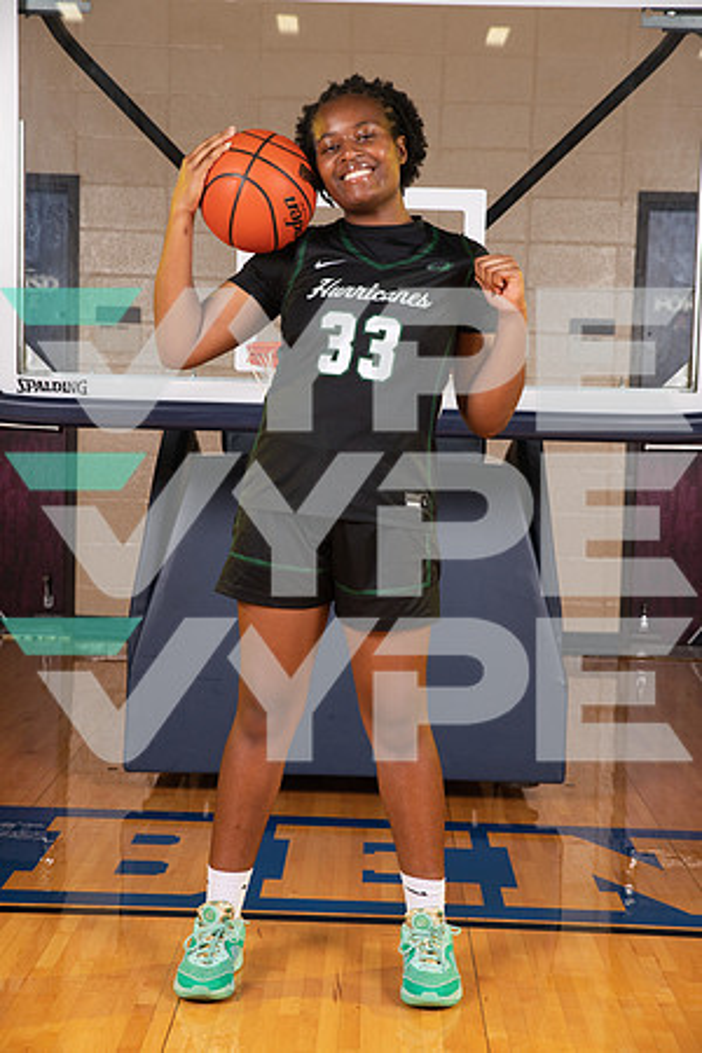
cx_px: 351
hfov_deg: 21.9
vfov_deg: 32.4
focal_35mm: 62
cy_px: 526
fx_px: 1813
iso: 320
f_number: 7.1
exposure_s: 1/320
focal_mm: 62
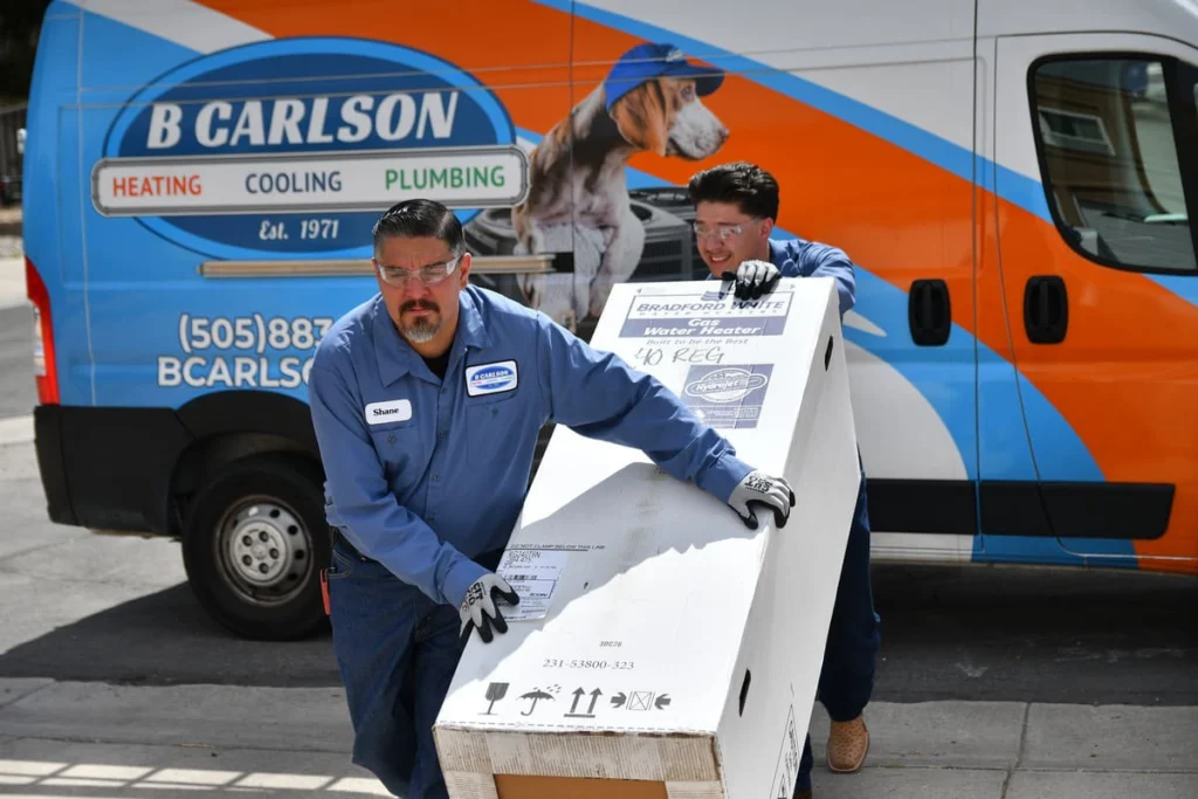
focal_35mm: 60
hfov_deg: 33.4
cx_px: 599
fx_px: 1997
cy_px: 400
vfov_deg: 22.6
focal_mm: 40
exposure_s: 1/5000
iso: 125
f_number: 2.8
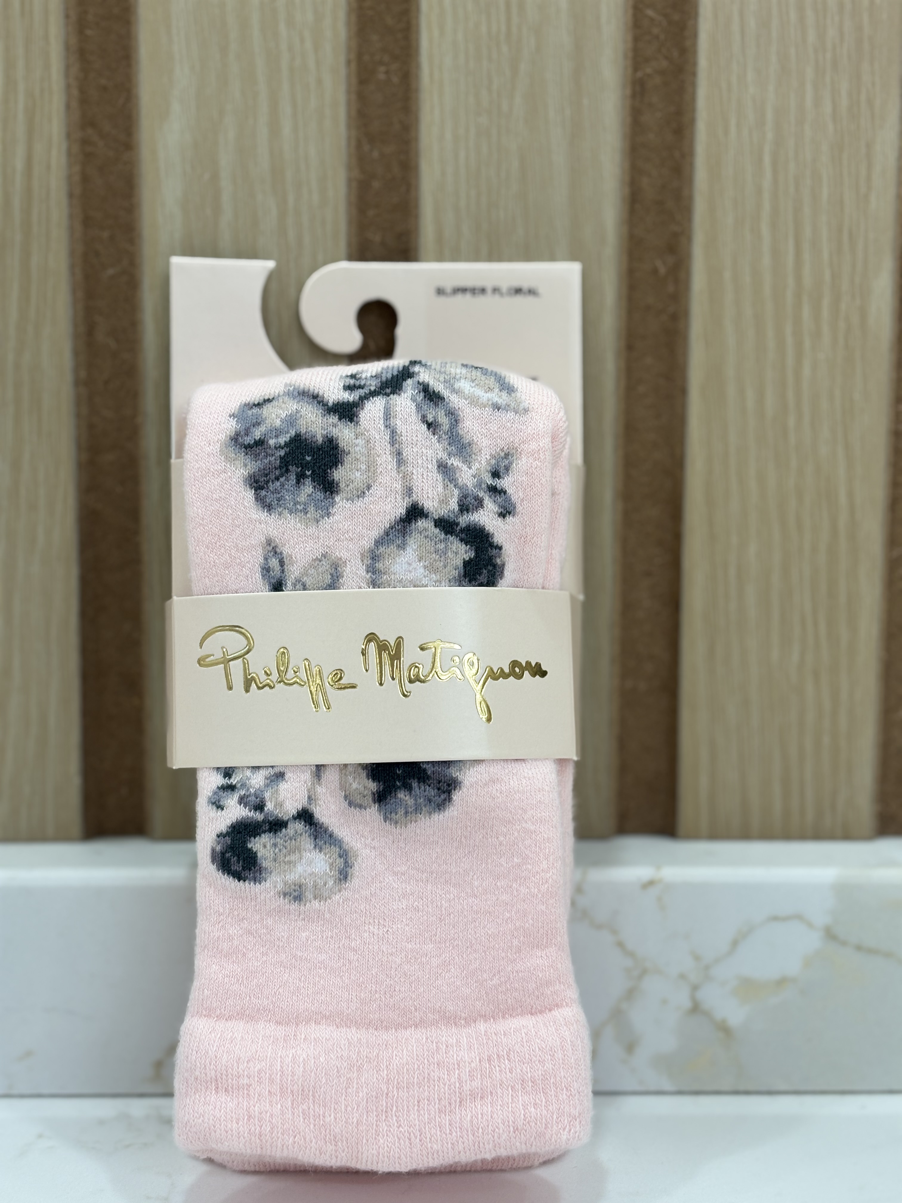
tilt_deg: -8.2
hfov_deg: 28.0
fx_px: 1807
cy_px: 602
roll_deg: -0.7
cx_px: 451
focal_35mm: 52
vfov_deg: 36.8
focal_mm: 5.96
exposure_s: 1/60
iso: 32
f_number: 1.6
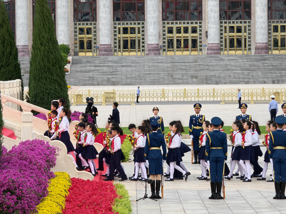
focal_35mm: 230
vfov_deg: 6.5
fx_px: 1900
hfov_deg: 8.6
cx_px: 143
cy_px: 107
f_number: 3.5
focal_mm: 34.8
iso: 200
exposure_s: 1/130
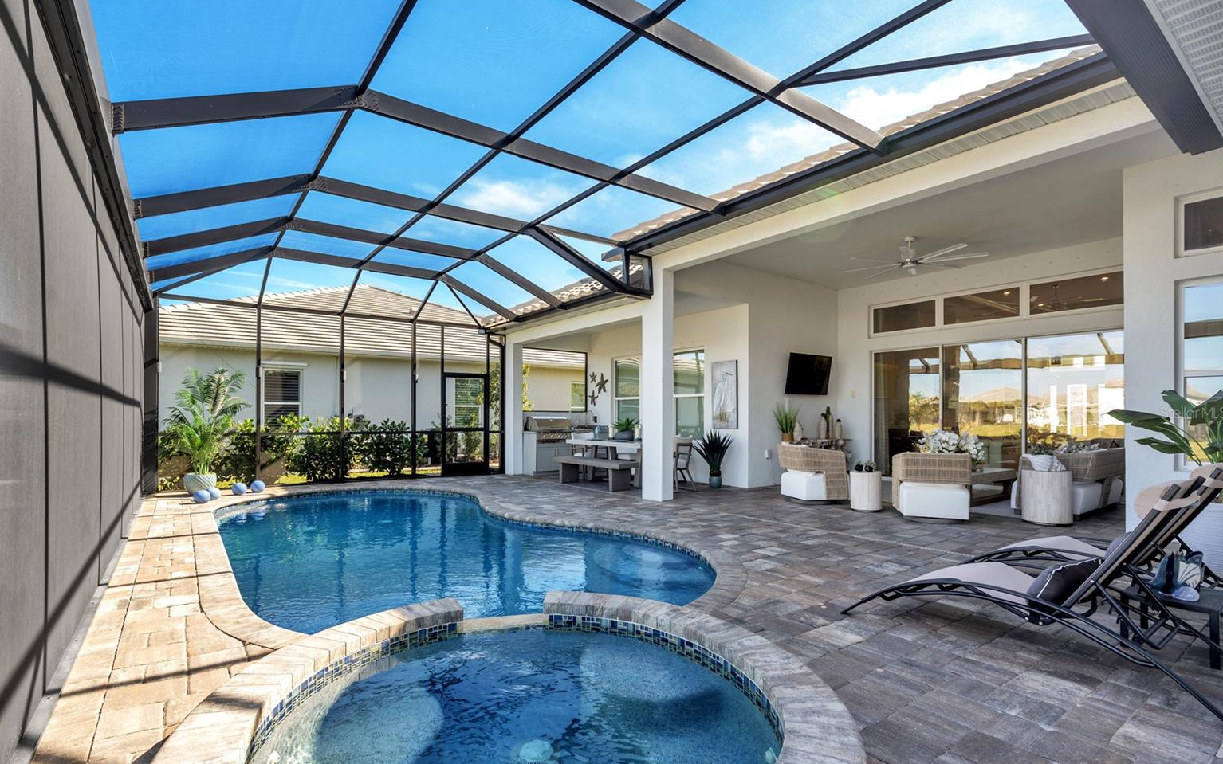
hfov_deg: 94.3
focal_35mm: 17
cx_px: 593
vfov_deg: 67.9
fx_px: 567
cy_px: 413
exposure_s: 1/40
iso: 50
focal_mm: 16
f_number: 7.1
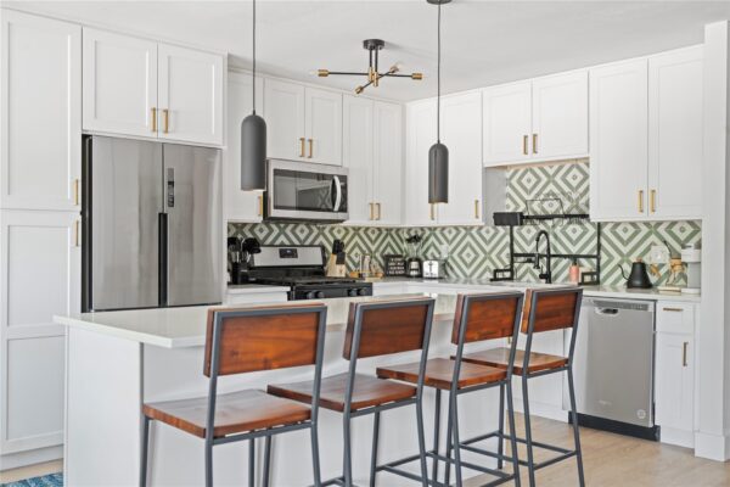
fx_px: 710
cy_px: 244
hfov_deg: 54.4
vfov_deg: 37.9
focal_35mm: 35
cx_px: 365
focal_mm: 35
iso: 100
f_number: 4
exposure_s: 1/1.67
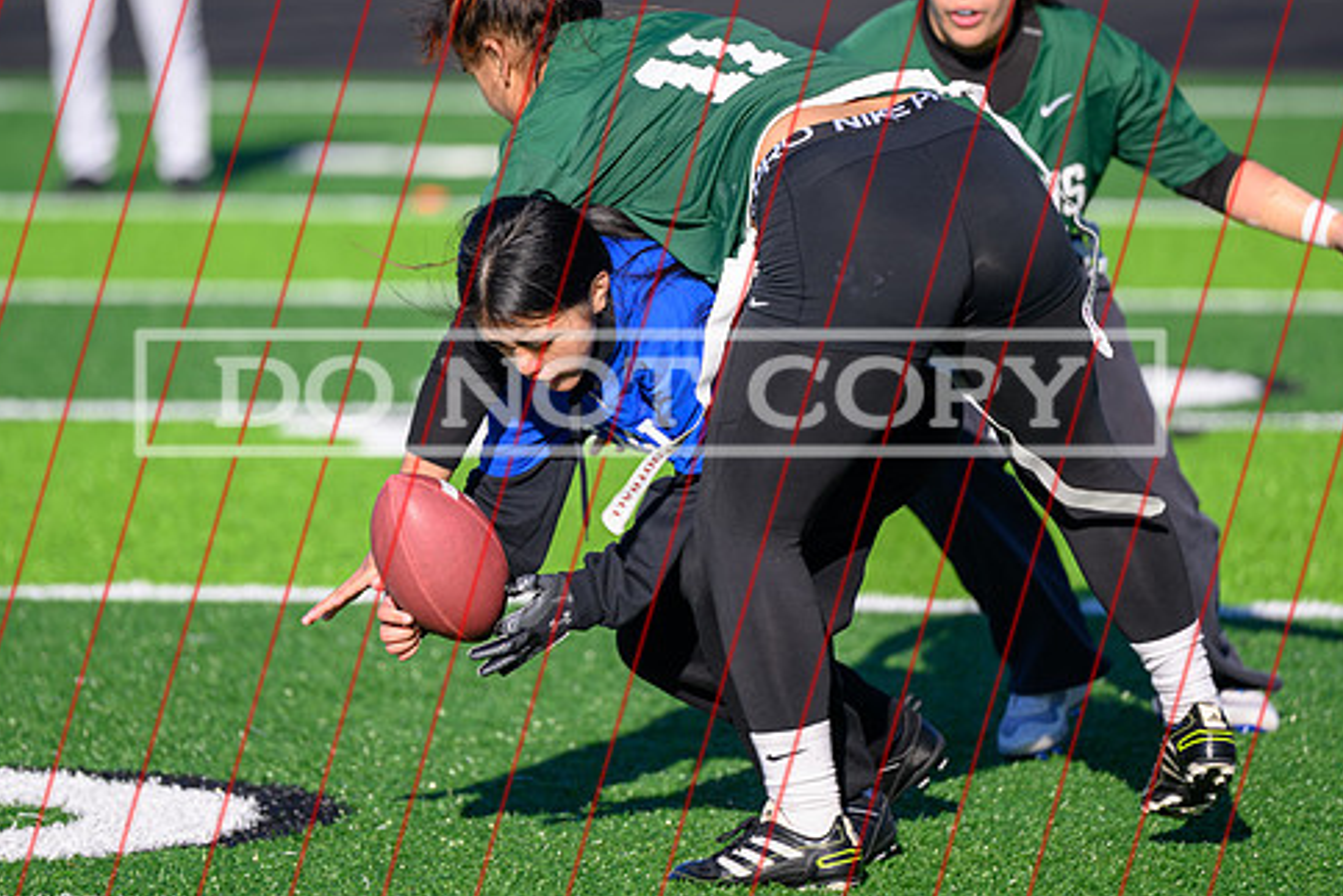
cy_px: 341
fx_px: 10336
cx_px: 769
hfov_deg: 7.4
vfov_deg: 5.0
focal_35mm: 277
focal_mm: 200
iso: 64
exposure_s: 1/800
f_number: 2.8
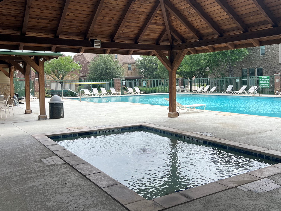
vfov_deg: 40.6
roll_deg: +0.4
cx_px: 155
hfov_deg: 52.5
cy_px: 90
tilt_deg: -1.8
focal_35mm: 35
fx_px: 284
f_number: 1.5
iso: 50
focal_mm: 5.7
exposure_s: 1/2208
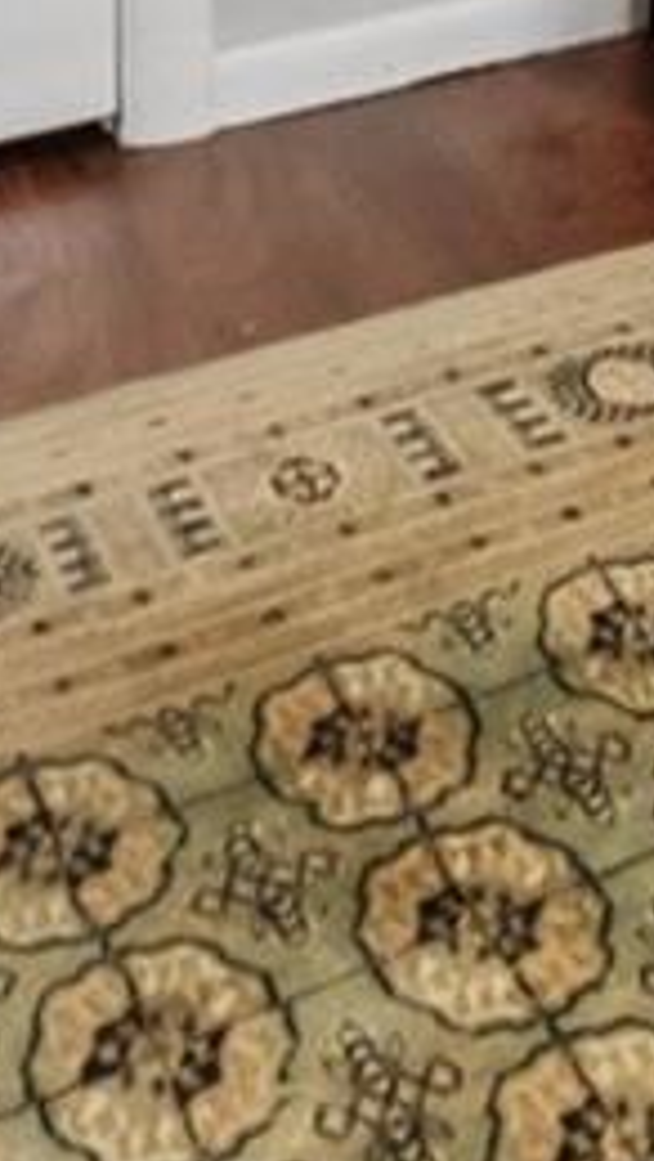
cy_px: -1062
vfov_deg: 17.1
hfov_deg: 8.5
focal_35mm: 97
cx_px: 2405
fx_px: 2986
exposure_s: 1/15
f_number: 8
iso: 2000
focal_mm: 10
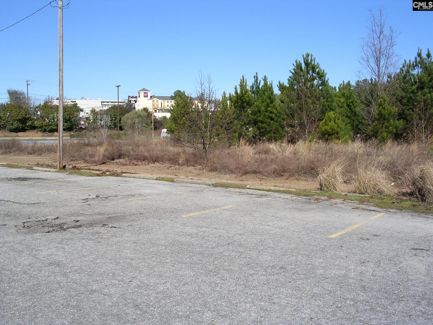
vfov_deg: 37.7
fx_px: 475
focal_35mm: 38
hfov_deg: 49.0
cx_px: 216
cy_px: 162
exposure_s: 1/332
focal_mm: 5.8
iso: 50
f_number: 5.6
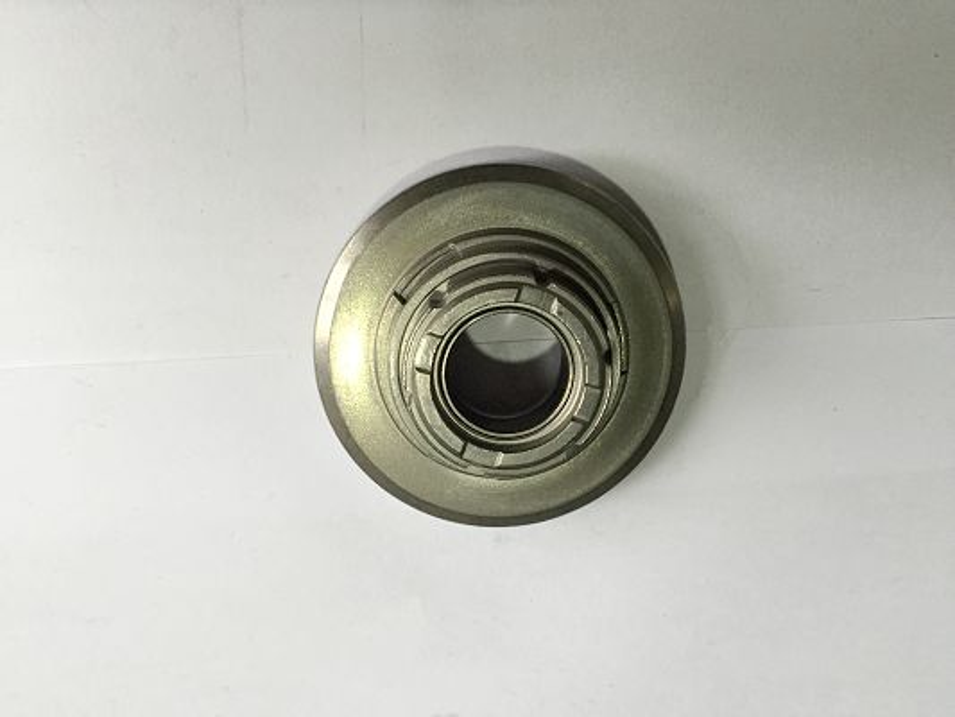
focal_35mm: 29
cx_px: 478
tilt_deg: -77.8
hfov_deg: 61.6
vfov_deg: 48.2
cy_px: 358
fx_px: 800
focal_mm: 4.15
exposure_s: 1/30
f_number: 2.2
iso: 50
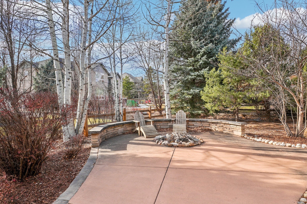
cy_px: 100
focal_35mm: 20
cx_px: 156
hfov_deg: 84.0
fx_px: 171
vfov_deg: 61.9
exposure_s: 1/200
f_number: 8
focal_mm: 12
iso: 100
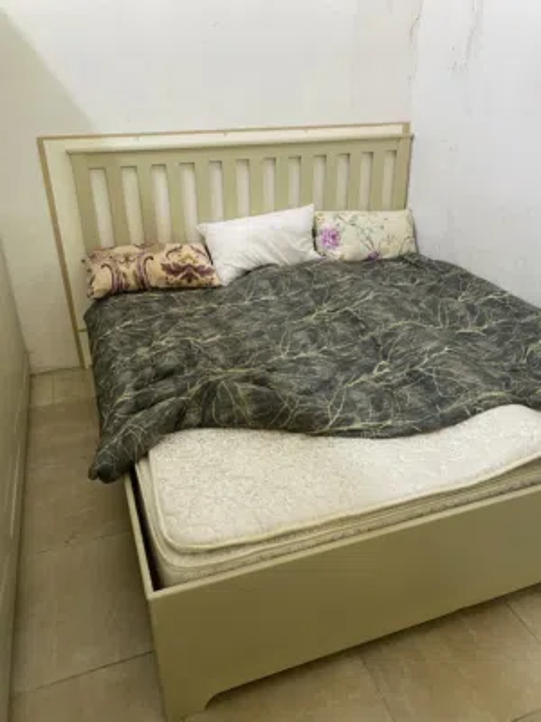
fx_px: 542
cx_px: 270
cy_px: 361
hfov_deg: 53.1
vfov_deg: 67.3
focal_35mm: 26
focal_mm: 4.25
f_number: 1.8
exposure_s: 1/50
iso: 160
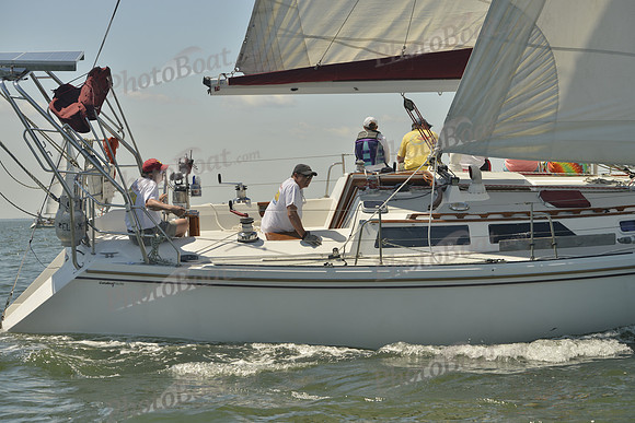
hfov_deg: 23.9
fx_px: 1500
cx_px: 318
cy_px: 212
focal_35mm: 85
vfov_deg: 16.1
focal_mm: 85
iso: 200
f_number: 8
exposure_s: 1/640
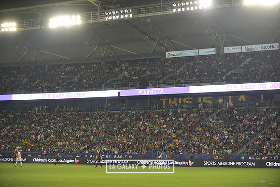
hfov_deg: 21.5
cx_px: 140
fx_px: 738
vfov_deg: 14.4
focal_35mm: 95
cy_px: 94
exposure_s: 1/800
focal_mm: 95
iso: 1250
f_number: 2.8
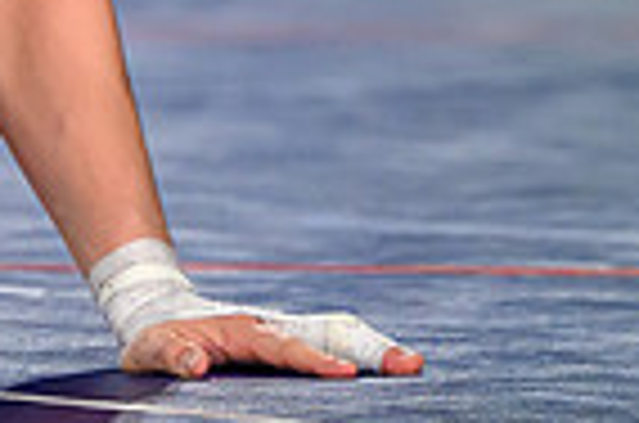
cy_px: -547
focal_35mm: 887
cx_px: 375
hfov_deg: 2.3
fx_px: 15709
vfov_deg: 1.5
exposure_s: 1/800
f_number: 3.2
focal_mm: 135
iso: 2000
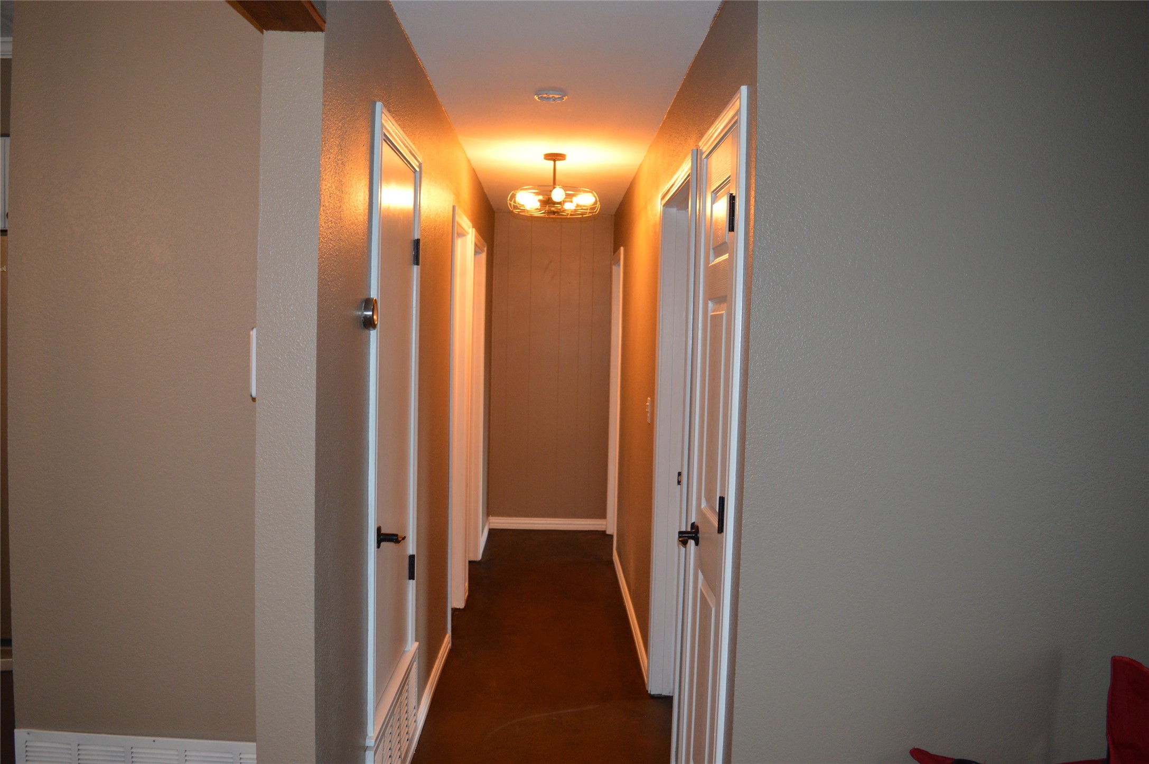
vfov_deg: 47.8
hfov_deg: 67.4
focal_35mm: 27
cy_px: 382
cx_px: 574
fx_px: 861
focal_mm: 18
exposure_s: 1/60
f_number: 3.5
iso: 800
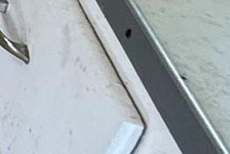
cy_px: -198
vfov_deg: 10.5
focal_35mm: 115
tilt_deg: -21.8
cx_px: -669
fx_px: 735
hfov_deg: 8.4
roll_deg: +1.1
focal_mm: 2.22
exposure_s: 1/60
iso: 400
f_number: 2.2
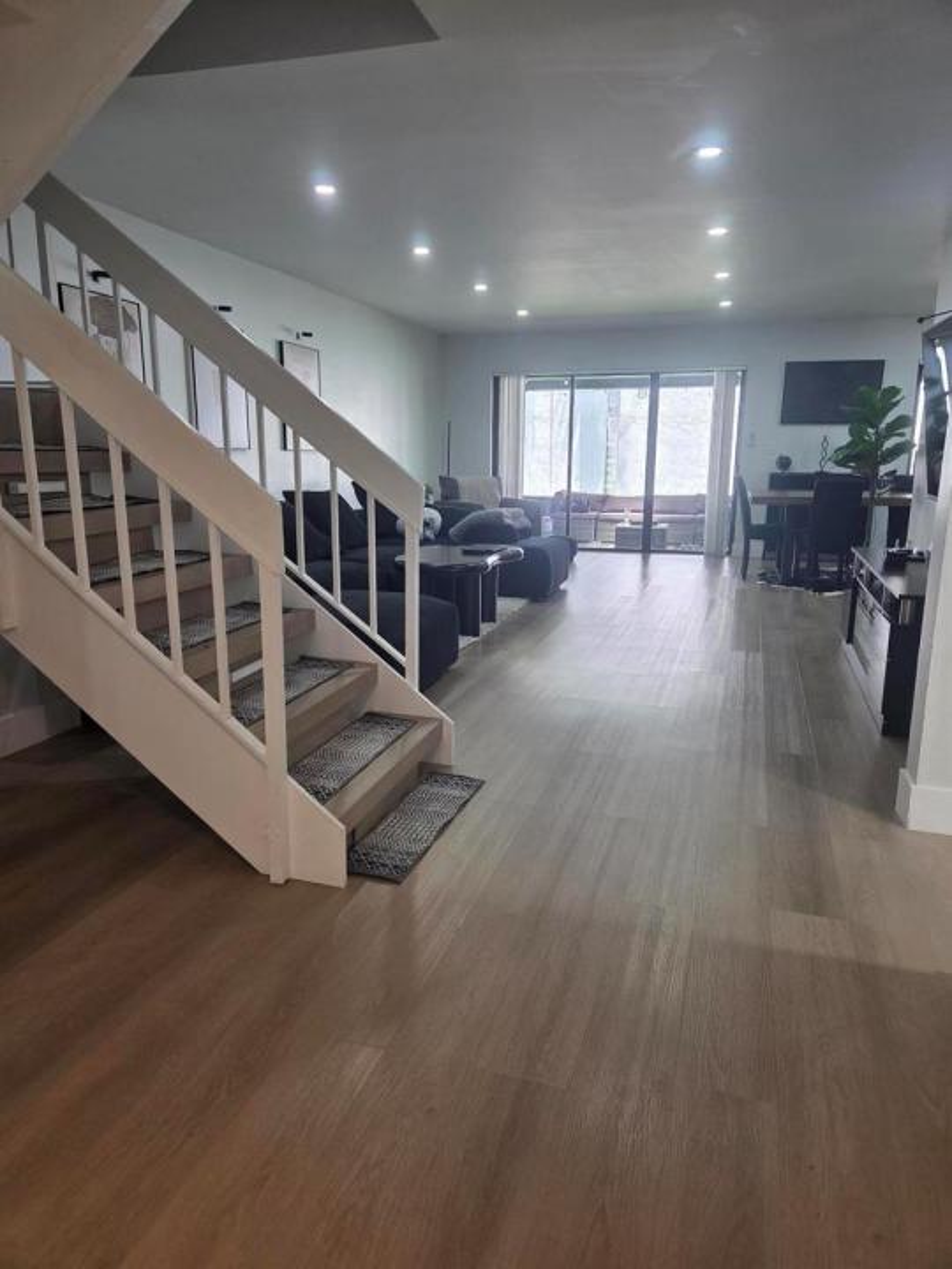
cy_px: 634
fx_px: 843
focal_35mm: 23
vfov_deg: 73.9
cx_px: 476
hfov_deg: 58.9
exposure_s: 1/120
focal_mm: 5.4
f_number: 1.8
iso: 100
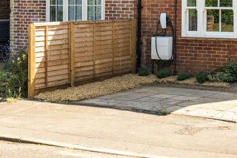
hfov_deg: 23.8
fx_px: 533
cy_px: -69
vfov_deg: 15.7
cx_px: 248
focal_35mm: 81
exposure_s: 1/1000
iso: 400
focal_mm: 19
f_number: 8
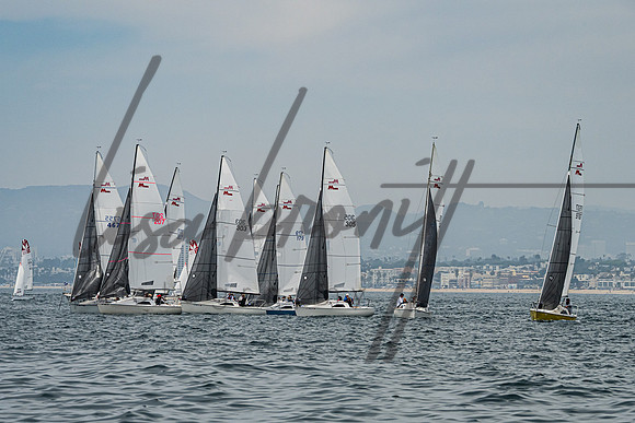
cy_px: 239
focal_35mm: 191
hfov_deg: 10.8
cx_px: 310
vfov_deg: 7.2
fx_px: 3373
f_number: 7.1
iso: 500
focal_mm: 140
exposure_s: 1/4000
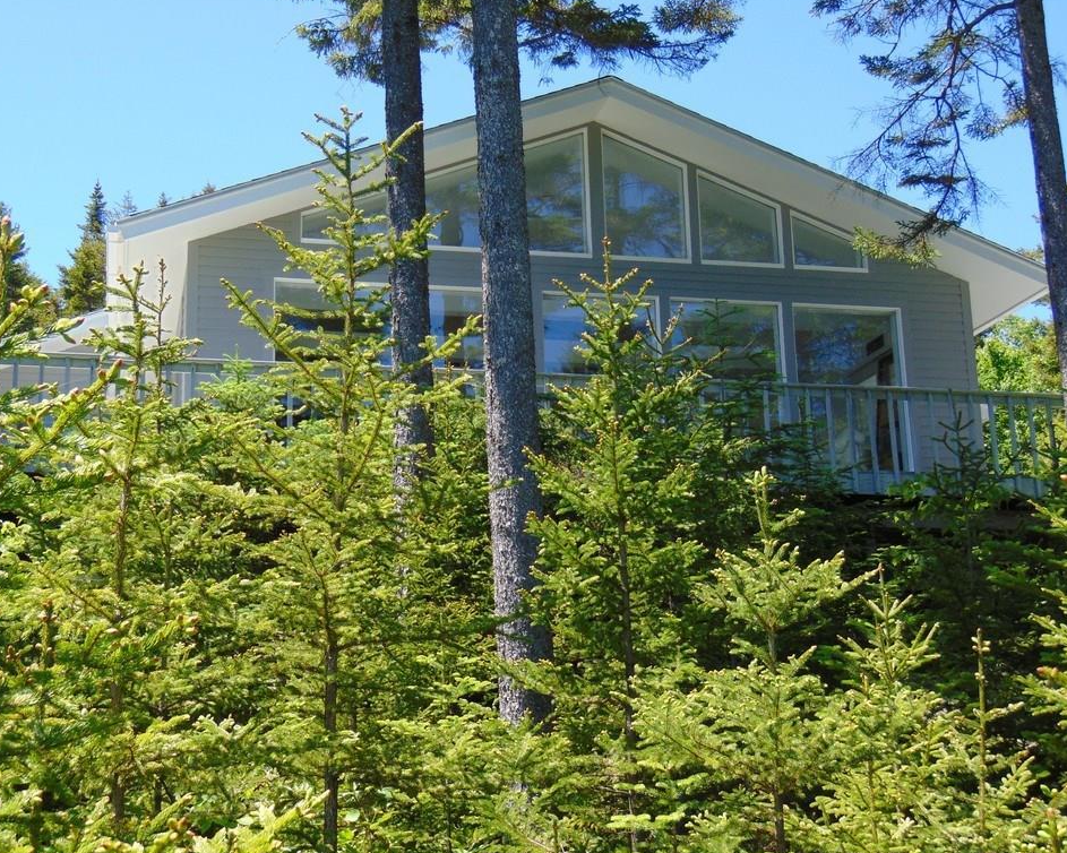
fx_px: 1673
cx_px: 491
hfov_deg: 35.3
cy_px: 426
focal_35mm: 53
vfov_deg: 28.6
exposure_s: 1/400
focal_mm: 9
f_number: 3.5
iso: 80
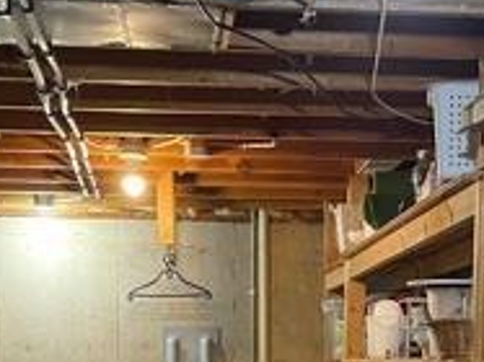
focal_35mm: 89
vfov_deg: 15.8
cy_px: 463
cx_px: 295
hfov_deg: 22.0
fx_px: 1244
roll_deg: -0.5
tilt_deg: -4.4
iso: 400
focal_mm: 5.1
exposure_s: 1/60
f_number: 1.6
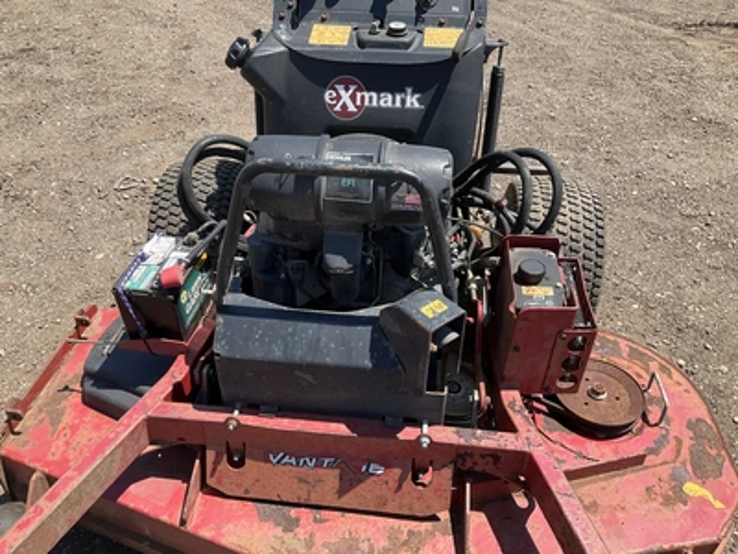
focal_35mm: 29
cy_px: 277
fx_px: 618
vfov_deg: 48.2
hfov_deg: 61.7
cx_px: 369
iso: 25
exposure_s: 1/842
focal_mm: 3
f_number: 1.8
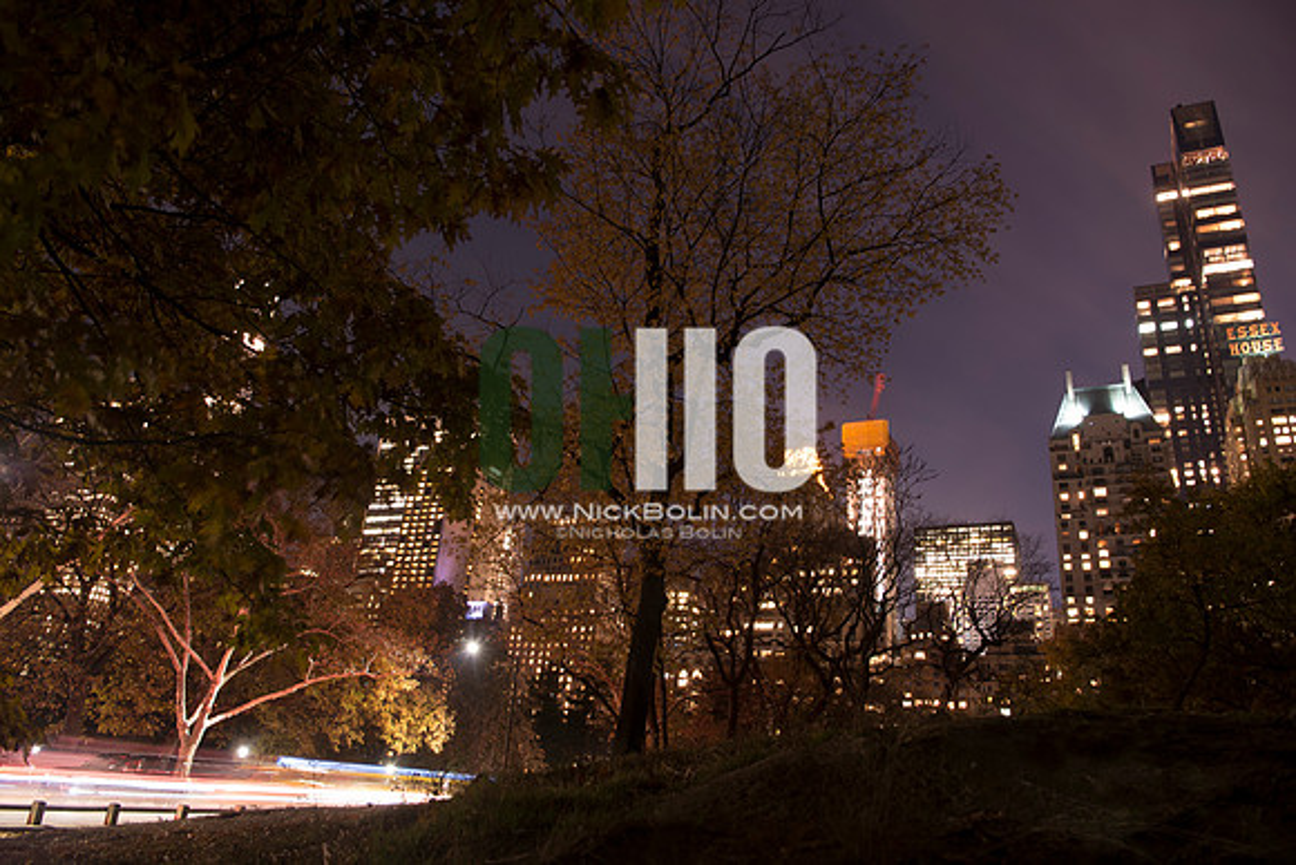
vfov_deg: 53.2
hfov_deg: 73.7
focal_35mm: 24
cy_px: 432
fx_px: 864
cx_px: 648
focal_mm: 24
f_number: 6.3
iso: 200
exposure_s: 15
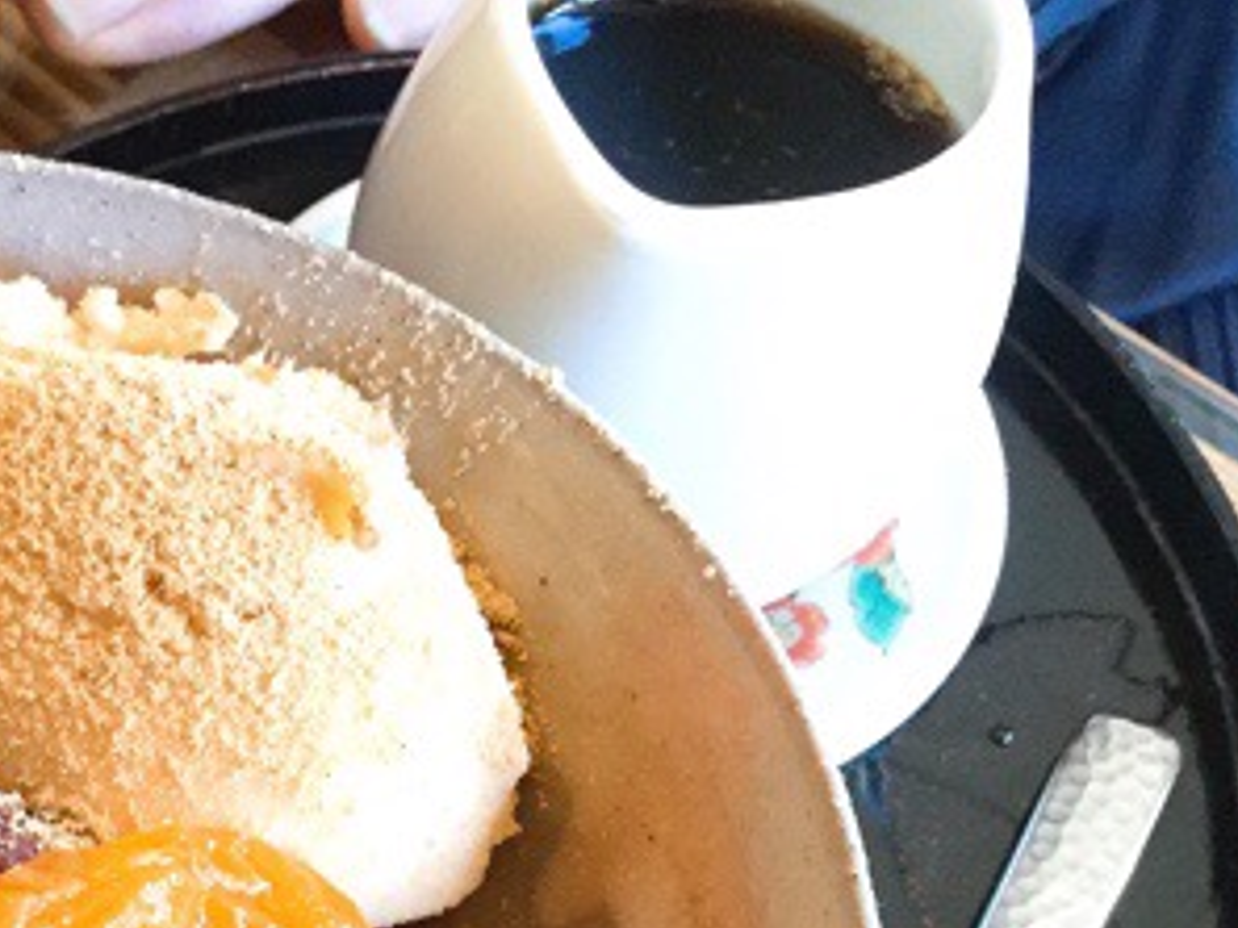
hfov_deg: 27.5
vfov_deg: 20.9
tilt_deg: -64.2
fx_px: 2396
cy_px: 999
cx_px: 29
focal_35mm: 67
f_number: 2.4
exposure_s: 1/30
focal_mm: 3.3
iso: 200
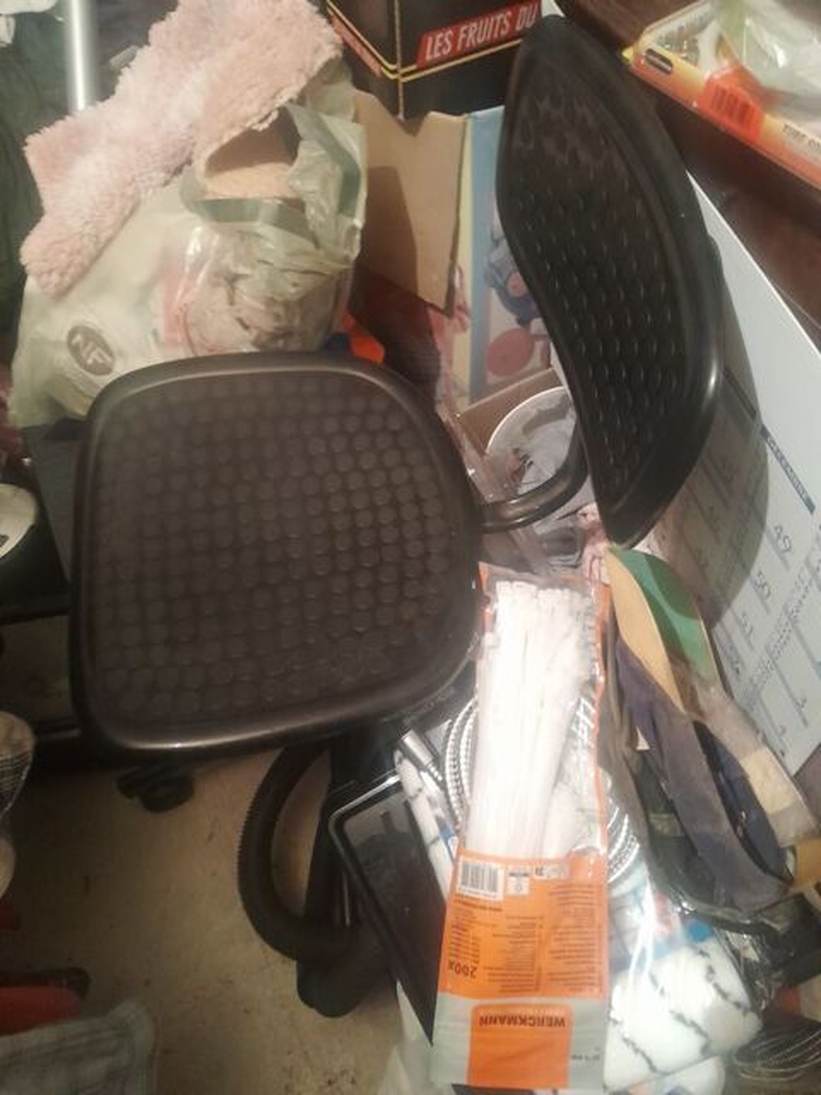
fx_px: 822
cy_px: 548
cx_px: 410
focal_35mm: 26
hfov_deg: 53.1
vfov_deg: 67.3
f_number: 1.8
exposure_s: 1/10
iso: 1000
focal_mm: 3.98
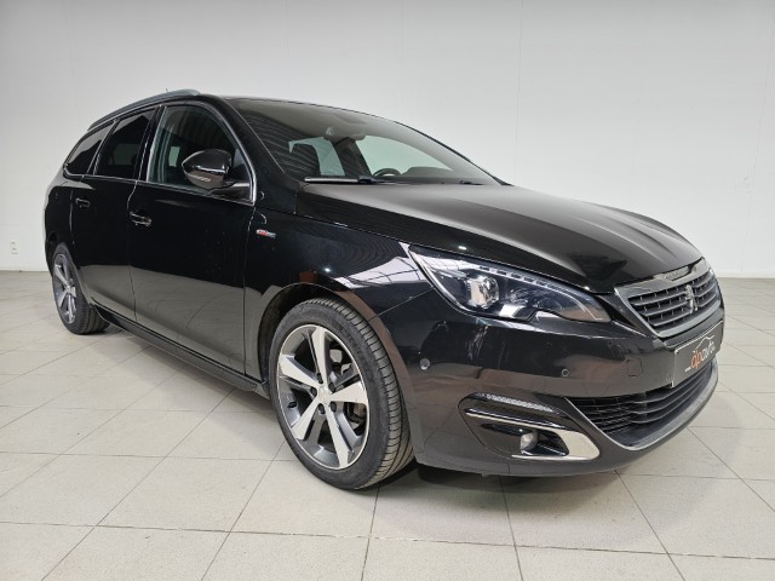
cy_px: 290
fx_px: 515
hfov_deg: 73.9
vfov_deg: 58.9
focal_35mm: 23
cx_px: 388
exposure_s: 1/180
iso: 80
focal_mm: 6.3
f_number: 1.7
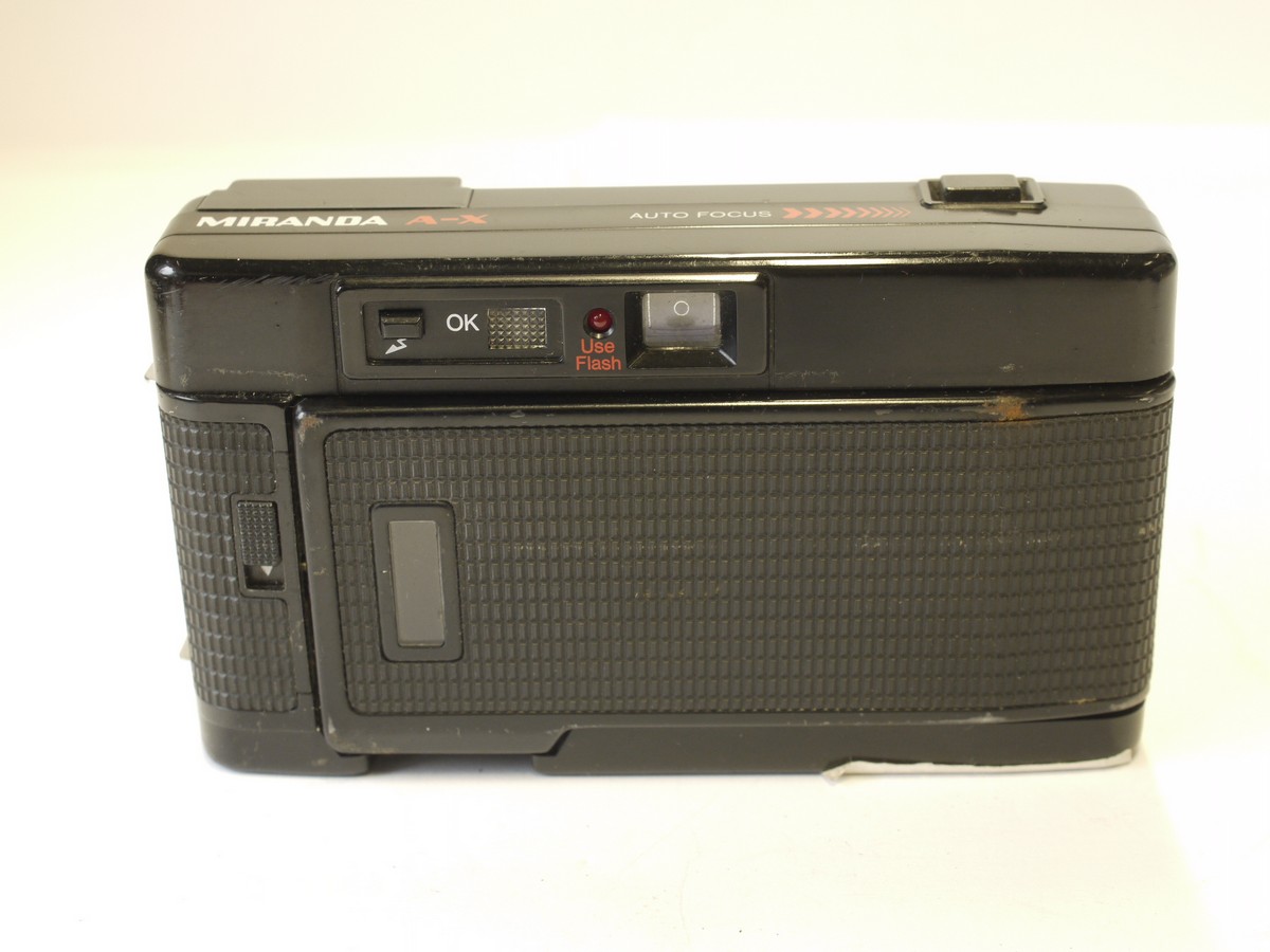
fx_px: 2201
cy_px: 476
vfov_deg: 24.4
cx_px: 635
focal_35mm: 60
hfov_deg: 32.2
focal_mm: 30
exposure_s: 1/13
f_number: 7.1
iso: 400
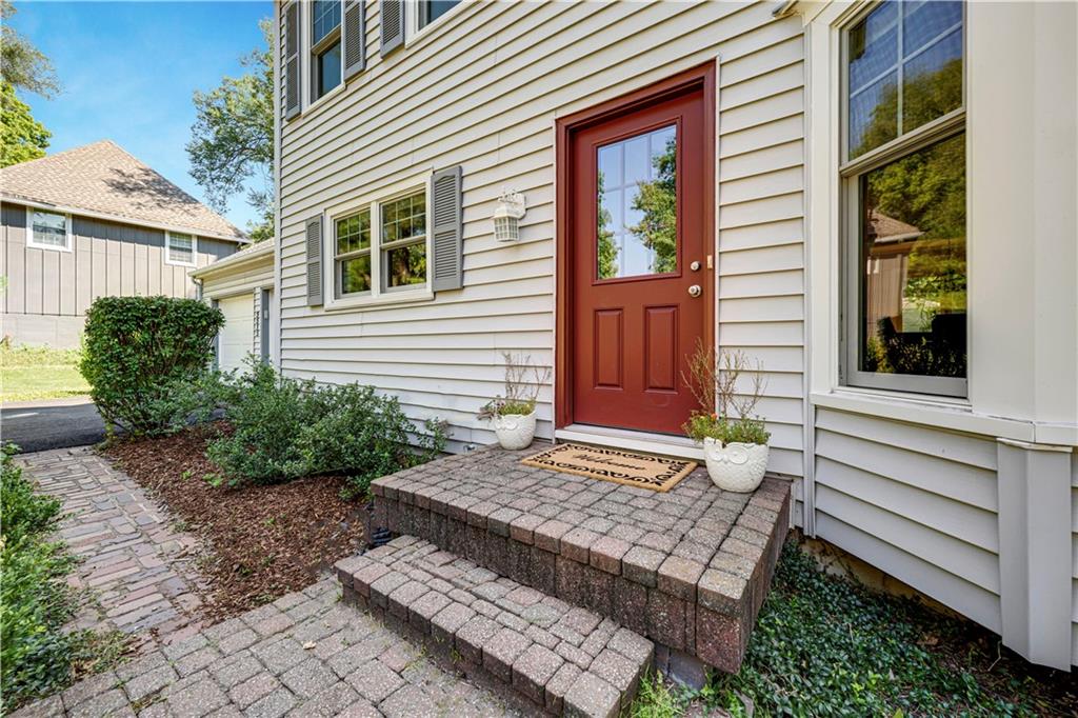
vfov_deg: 81.2
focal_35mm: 14
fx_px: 419
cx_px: 539
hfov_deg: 104.3
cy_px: 359
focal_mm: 14
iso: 100
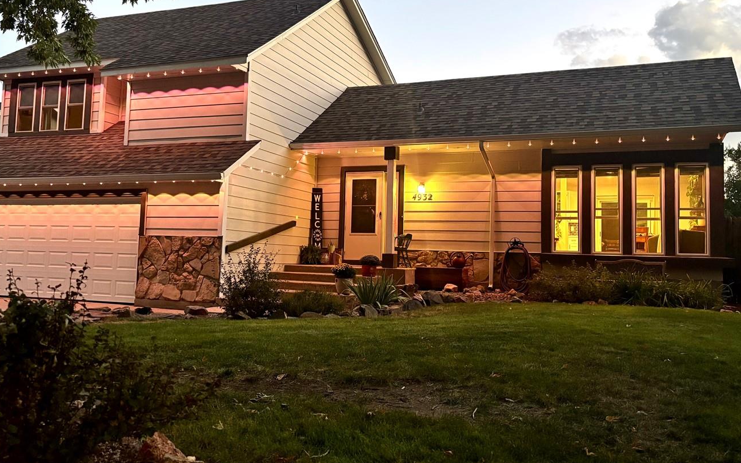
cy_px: 202
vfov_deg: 37.2
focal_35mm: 34
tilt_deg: +4.8
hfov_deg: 56.7
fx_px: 687
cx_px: 367
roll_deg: -2.2
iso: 500
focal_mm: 5.96
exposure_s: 1/40
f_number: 1.6
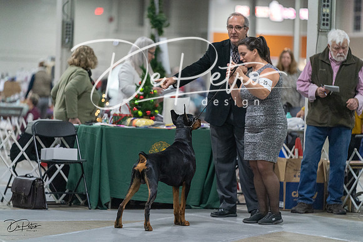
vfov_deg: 7.7
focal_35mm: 178
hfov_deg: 11.5
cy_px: 121
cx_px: 182
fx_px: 1795
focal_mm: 178
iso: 6400
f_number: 2.8
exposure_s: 1/400
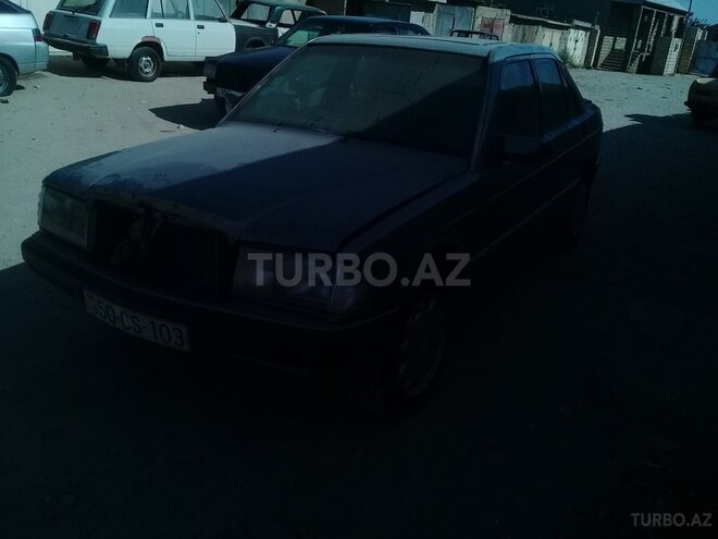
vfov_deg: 45.4
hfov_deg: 58.4
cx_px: 359
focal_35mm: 31
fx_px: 643
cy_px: 270
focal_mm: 3.3
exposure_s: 1/5025
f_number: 2.2
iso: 64
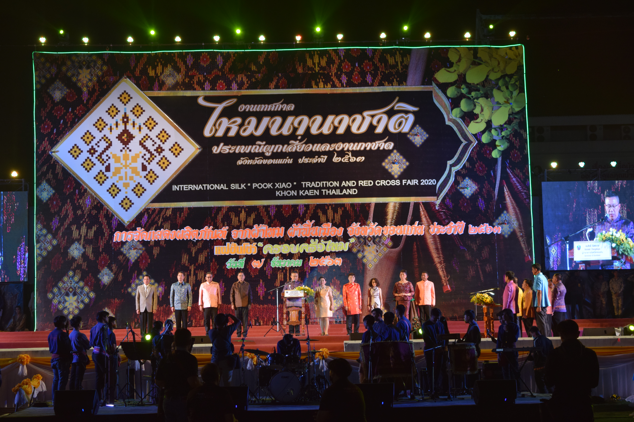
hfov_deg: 28.1
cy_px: 211
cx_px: 317
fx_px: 1268
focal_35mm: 72
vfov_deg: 18.9
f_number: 5.3
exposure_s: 1/60
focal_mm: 48
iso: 560
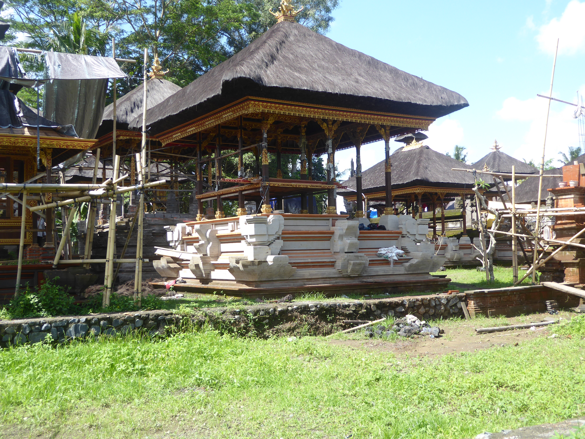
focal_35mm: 42
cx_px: 292
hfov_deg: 44.8
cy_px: 220
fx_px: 710
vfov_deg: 34.3
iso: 80
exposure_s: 1/200
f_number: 3.8
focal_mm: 7.2
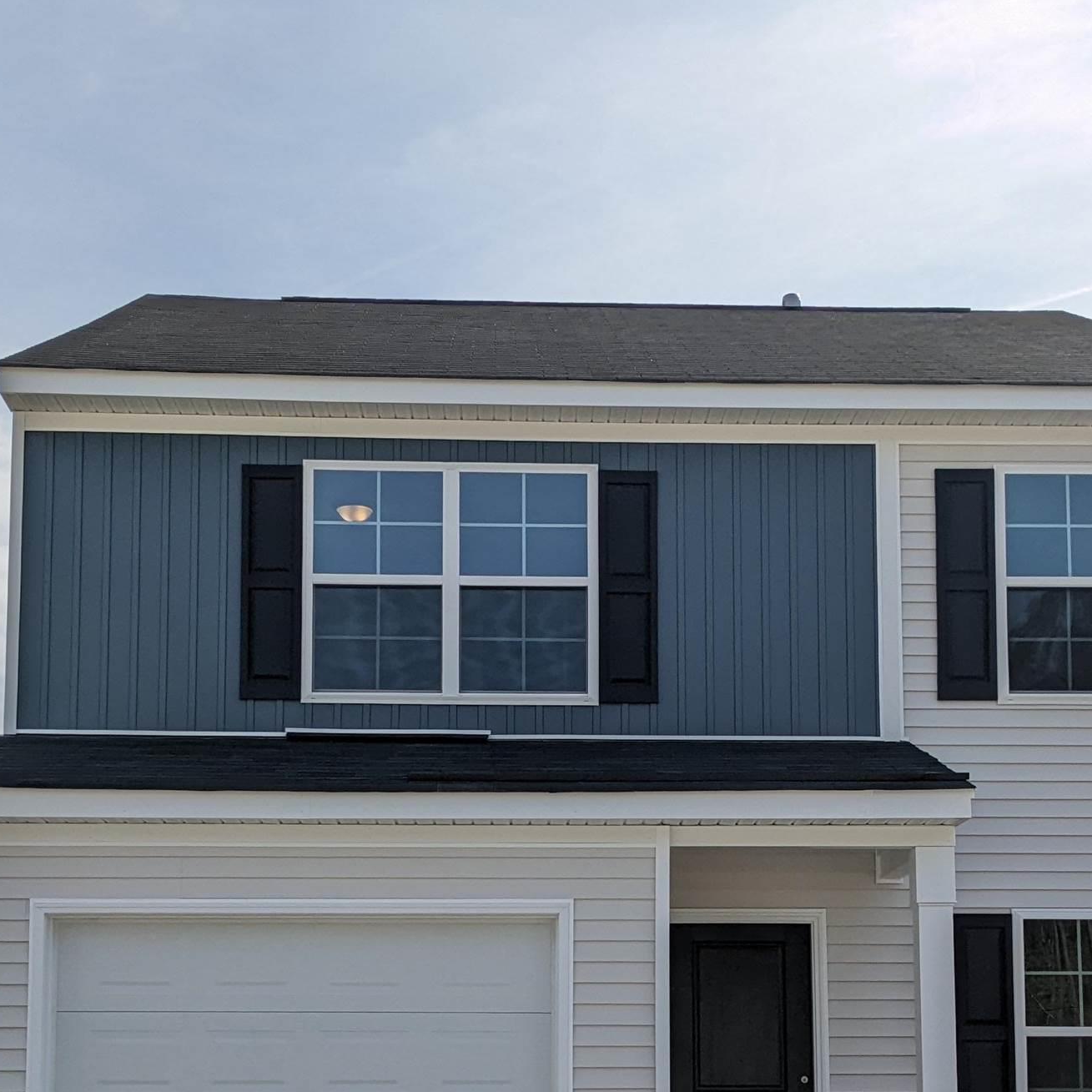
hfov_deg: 30.5
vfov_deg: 29.9
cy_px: 866
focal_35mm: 56
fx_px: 1999
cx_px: 603
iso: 58
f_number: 1.73
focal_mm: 4.38
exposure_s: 1/4695
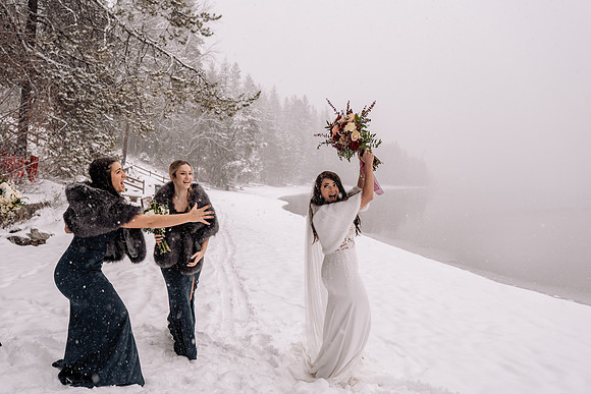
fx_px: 580
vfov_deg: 37.6
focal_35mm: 35
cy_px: 197
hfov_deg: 54.0
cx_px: 296
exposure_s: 1/250
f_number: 5
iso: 1250
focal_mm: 35
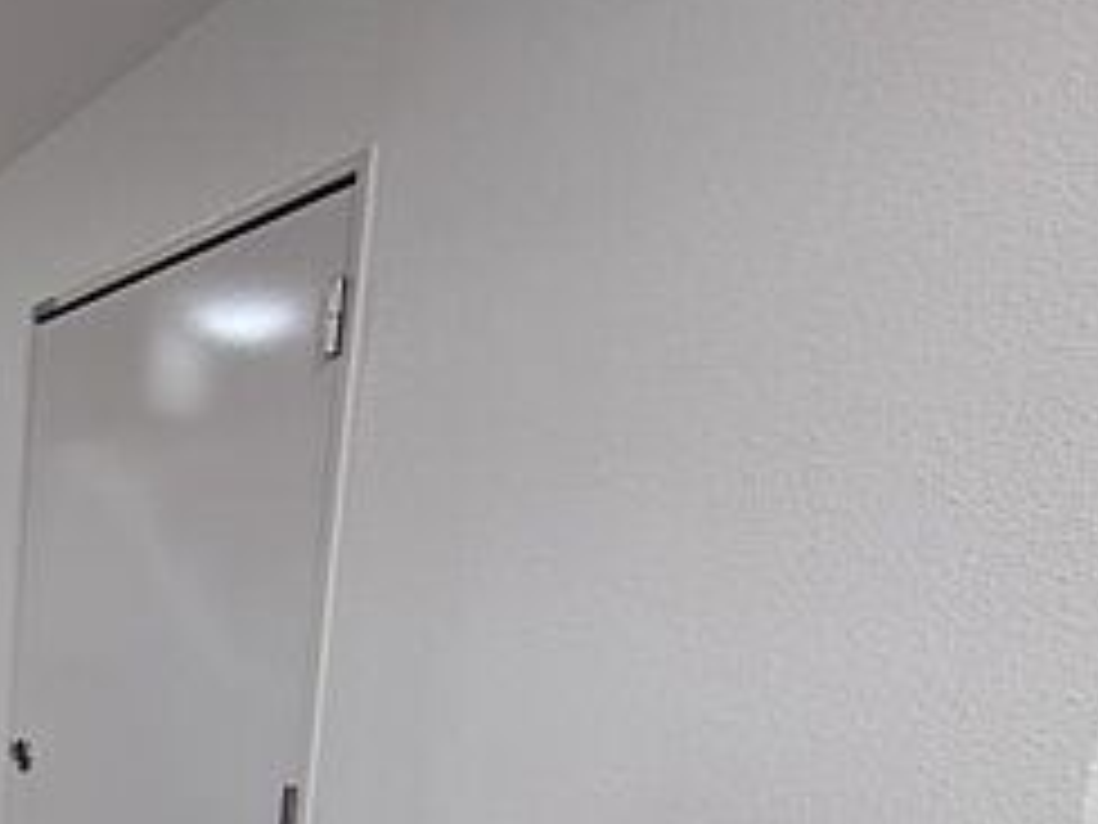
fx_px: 1015
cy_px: 765
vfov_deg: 40.3
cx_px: -72
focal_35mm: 32
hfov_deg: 45.0
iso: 264
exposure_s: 1/50
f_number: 2.2
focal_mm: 2.16
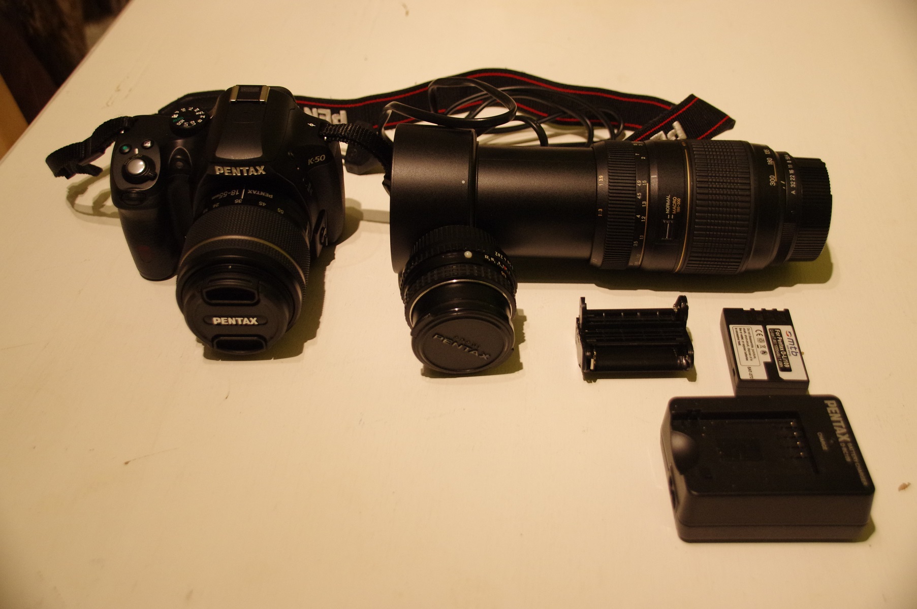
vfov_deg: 34.1
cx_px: 458
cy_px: 304
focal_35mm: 39
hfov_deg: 49.6
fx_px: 992
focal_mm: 26
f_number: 4
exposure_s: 1/50
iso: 1600
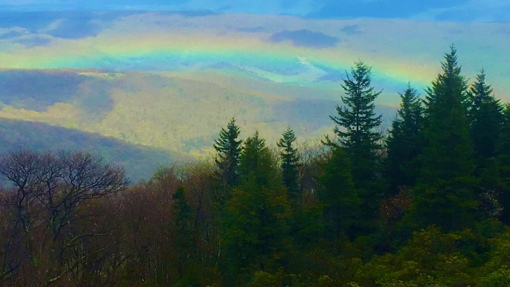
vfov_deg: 16.8
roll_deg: +0.4
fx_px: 974
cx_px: 251
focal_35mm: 72
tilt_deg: -11.1
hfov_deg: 29.4
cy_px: 154
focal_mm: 4.15
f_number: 2.2
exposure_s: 1/1326
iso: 25
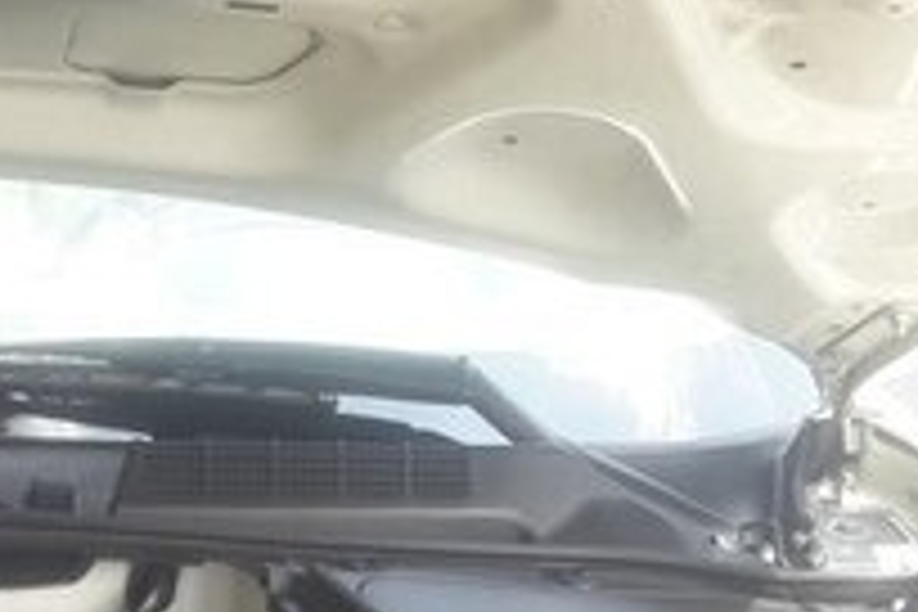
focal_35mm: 94
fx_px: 2397
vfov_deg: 13.2
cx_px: -230
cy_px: 1069
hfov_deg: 20.1
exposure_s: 1/195
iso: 40
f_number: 1.9
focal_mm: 3.7
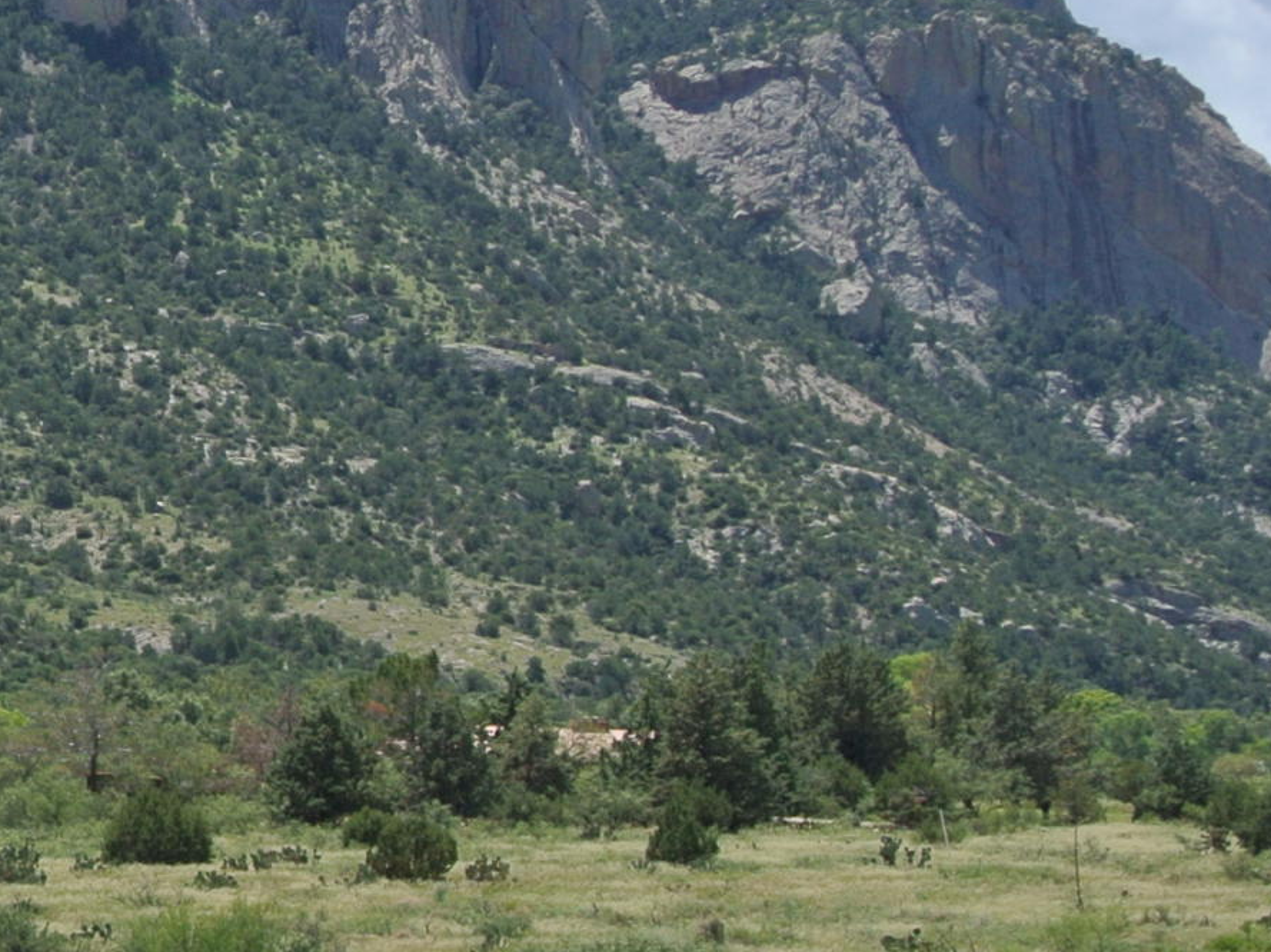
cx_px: -832
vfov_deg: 10.4
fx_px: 5248
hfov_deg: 12.8
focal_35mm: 143
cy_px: 615
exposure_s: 1/800
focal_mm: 16.3
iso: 100
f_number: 4.5
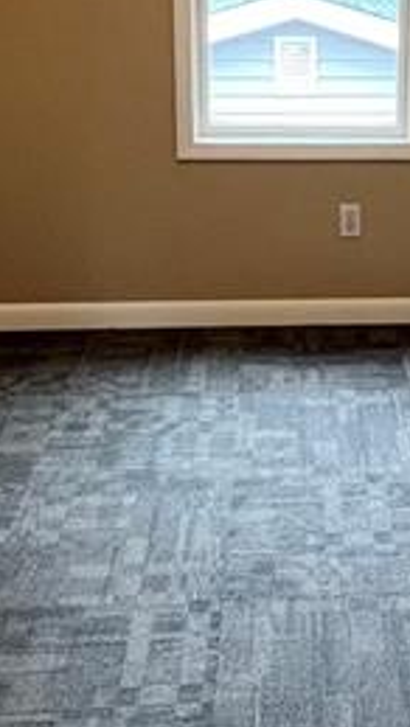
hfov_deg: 20.9
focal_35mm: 56
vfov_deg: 36.0
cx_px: 396
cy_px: 146
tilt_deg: -13.7
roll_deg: -1.4
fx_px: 1081
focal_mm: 1.57
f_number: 1.8
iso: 250
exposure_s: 1/60
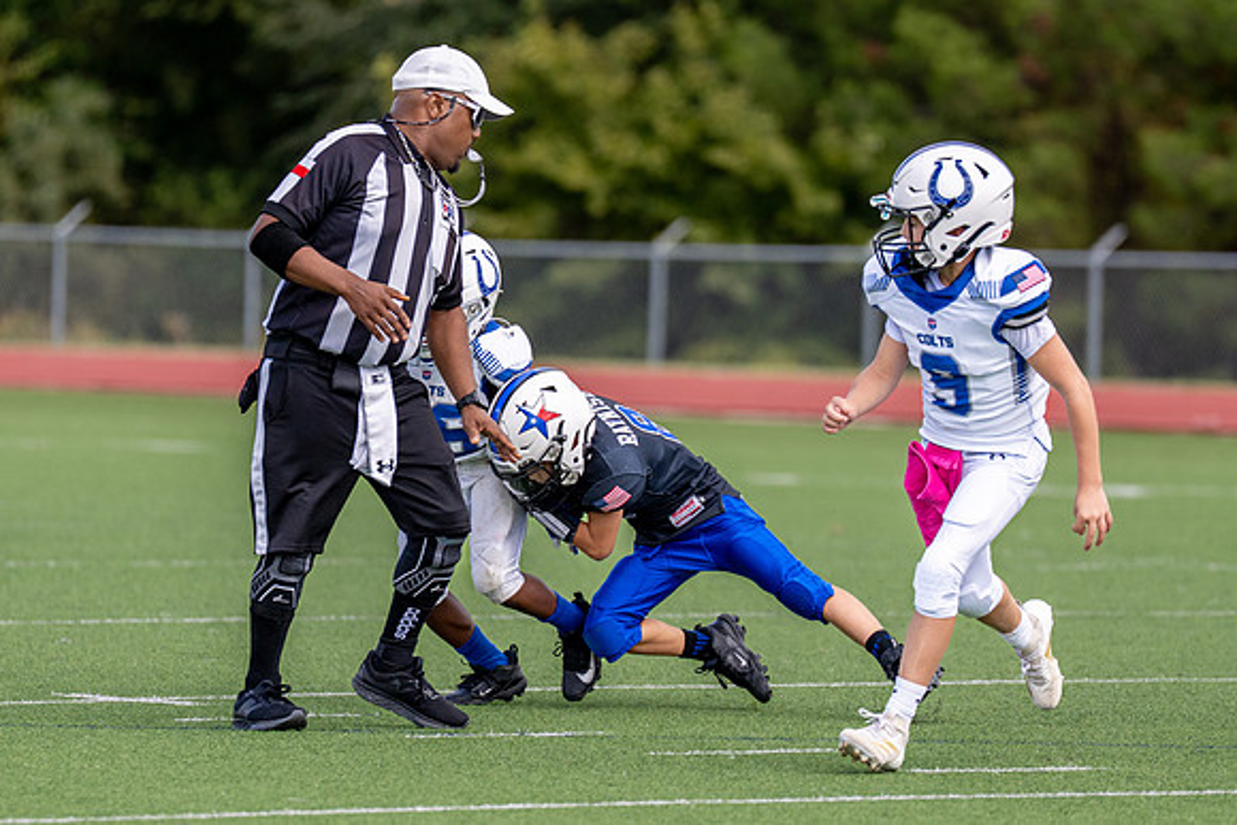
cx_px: 629
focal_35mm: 375
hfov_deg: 5.5
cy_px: 499
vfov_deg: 3.7
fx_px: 12872
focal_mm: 200
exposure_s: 1/4000
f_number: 2.8
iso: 250
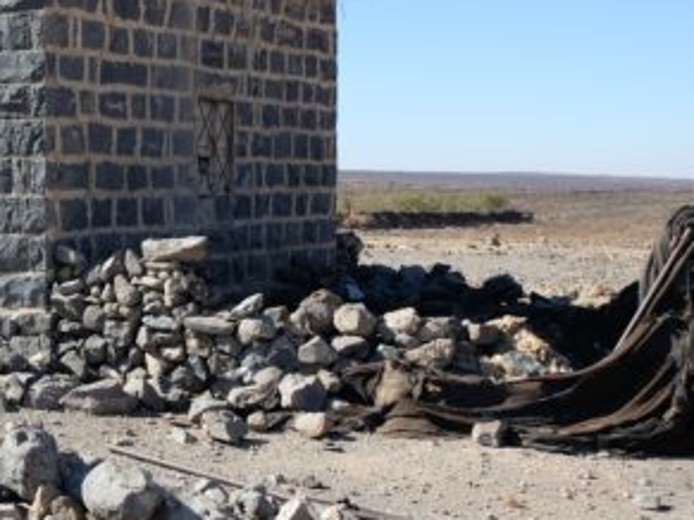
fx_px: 1222
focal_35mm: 61
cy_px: 200
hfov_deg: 27.9
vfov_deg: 24.0
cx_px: -131
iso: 200
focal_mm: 16
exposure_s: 1/500
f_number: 5.6
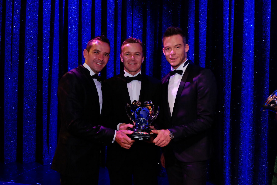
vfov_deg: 47.9
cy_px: 92
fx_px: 208
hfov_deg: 67.4
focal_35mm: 27
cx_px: 138
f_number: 2.8
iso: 4000
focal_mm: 18.2
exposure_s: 1/60
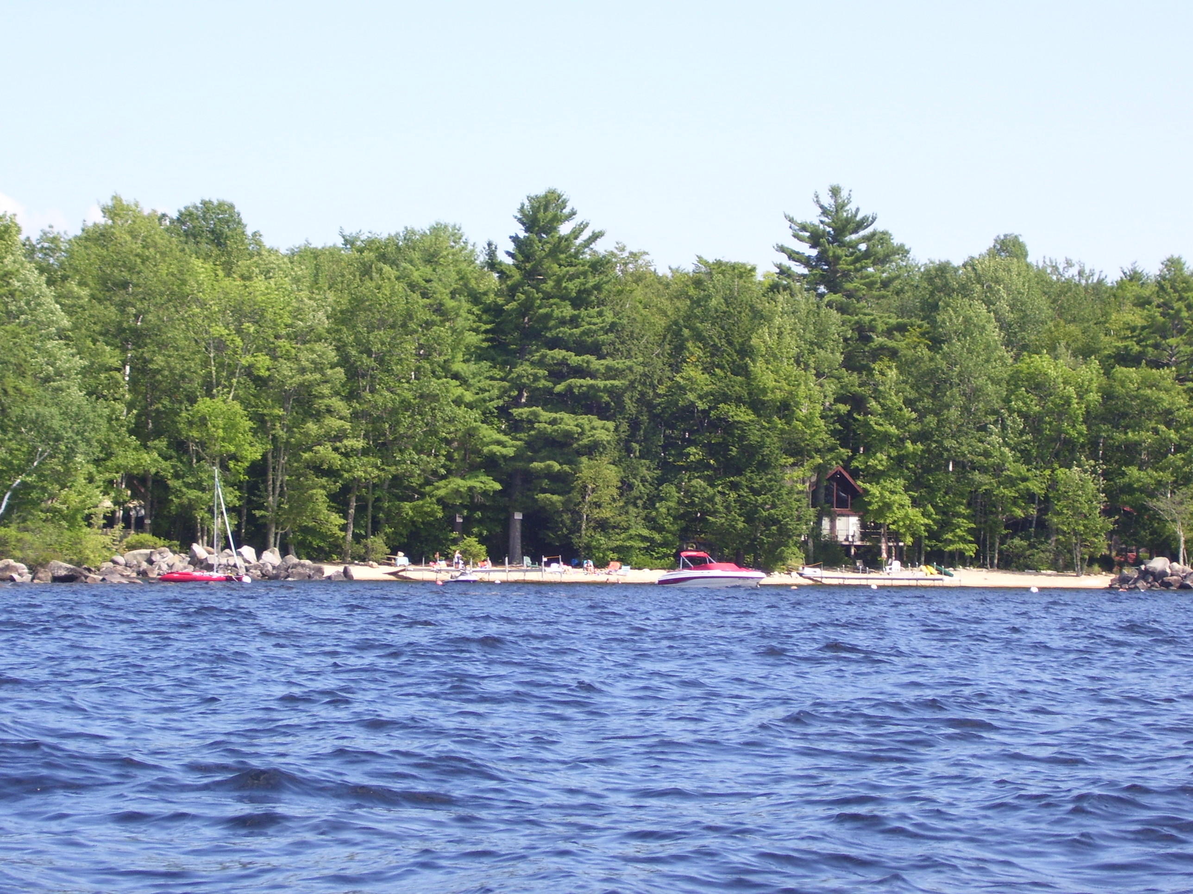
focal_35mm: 111
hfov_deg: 17.7
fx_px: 3825
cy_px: 447
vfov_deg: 13.3
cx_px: 596
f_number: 4.6
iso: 80
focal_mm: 18
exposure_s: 1/250
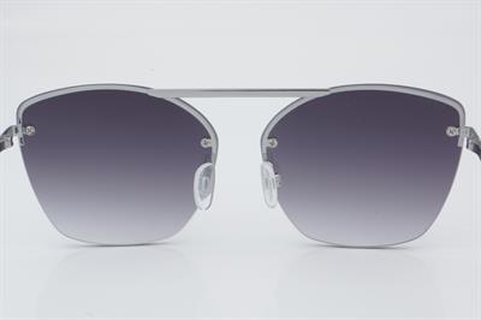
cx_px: 240
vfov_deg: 18.2
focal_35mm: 75
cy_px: 160
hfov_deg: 27.0
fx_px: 1001
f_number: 32
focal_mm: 50
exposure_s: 1/3
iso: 100
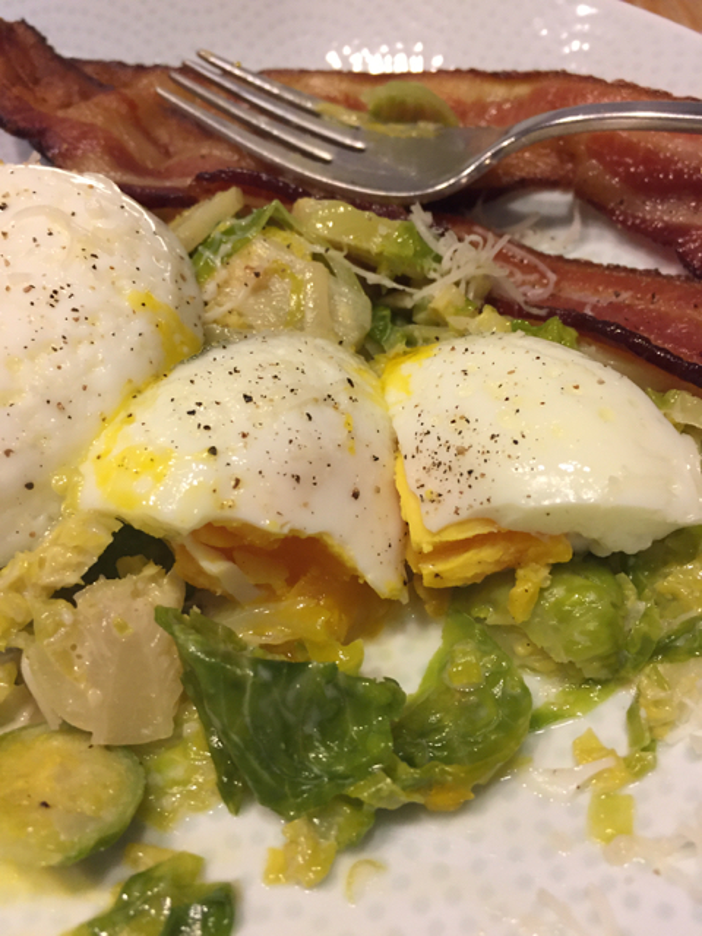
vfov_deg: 61.7
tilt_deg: -52.3
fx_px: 784
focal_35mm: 29
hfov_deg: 48.2
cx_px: 351
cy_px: 468
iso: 125
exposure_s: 1/30
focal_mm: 4.15
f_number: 2.2
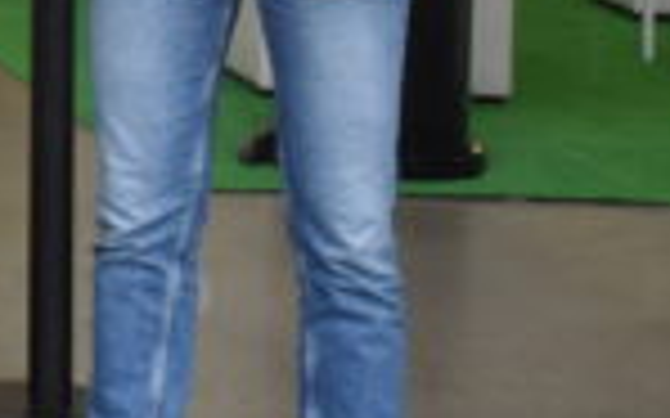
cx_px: -787
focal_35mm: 214
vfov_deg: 6.0
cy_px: -422
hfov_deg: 9.1
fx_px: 3906
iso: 800
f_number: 5.6
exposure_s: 1/125
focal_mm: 30
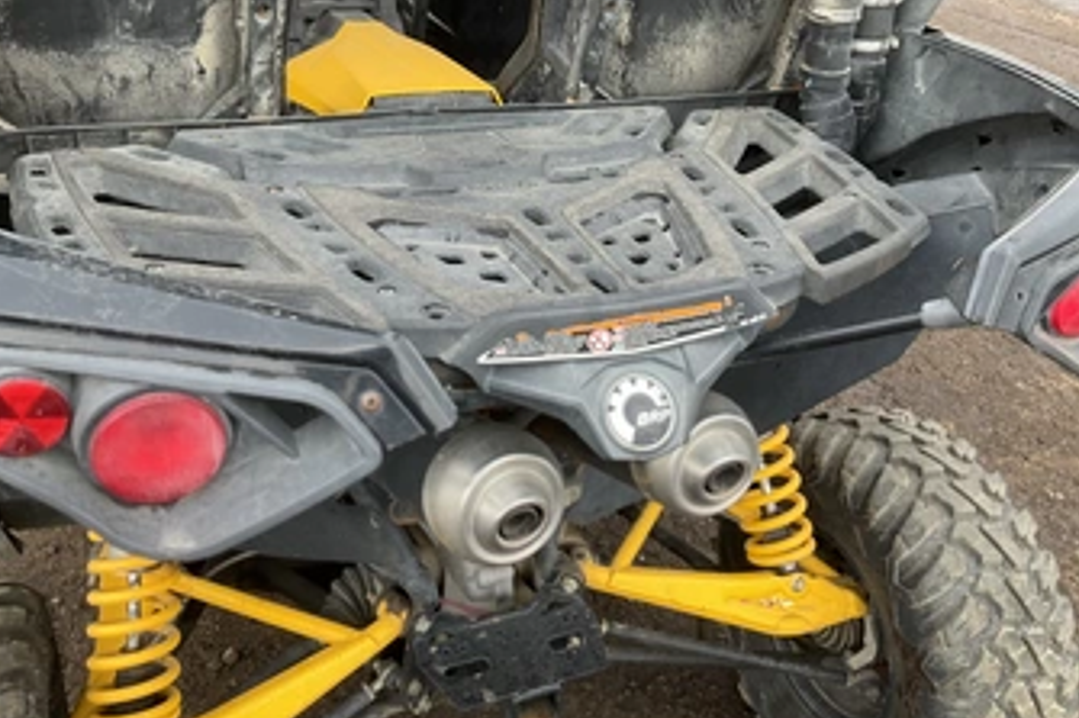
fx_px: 1078
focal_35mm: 36
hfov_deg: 53.1
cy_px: 270
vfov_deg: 36.6
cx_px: 567
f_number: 1.8
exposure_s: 1/210
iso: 20
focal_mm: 3
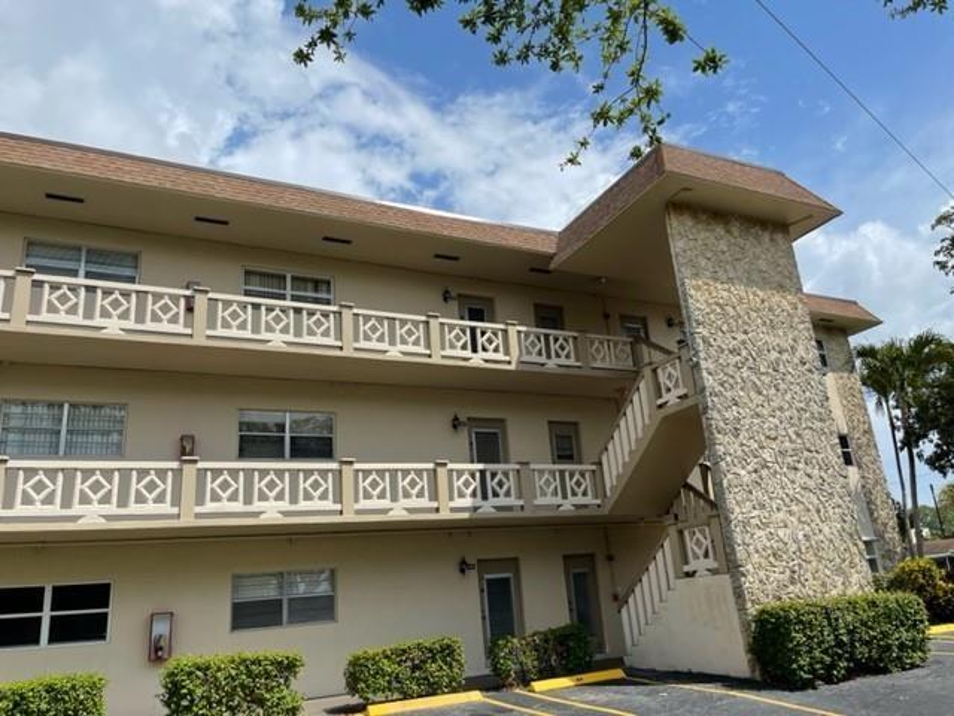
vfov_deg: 53.1
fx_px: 717
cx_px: 477
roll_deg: +4.7
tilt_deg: +17.3
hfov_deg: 67.3
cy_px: 358
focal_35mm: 26
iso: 32
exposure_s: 1/6250
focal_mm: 5.1
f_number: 1.6
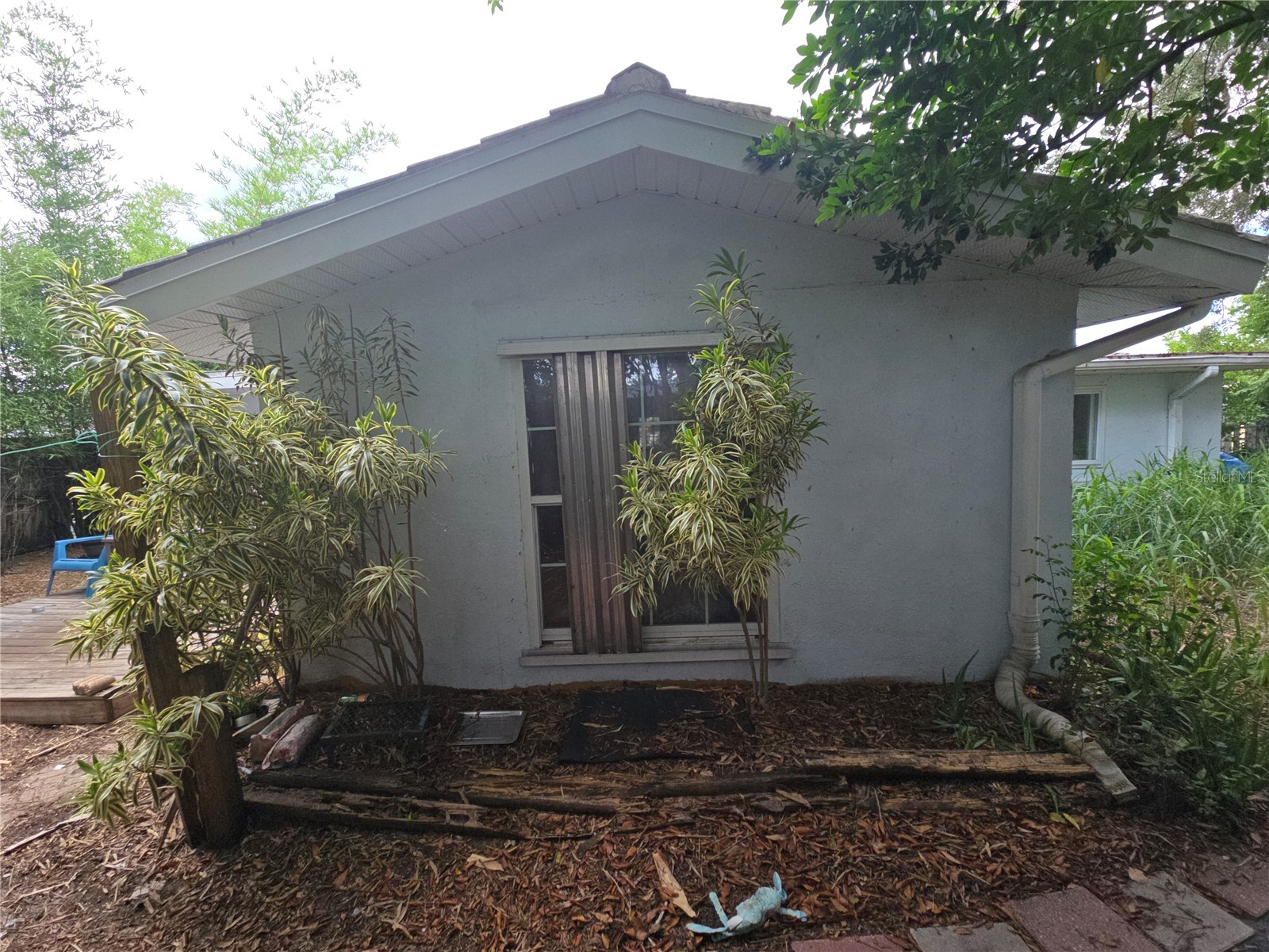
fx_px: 477
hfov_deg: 106.2
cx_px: 634
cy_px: 476
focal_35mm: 13
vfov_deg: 89.9
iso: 50
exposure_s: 1/217
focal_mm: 2.2
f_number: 2.2
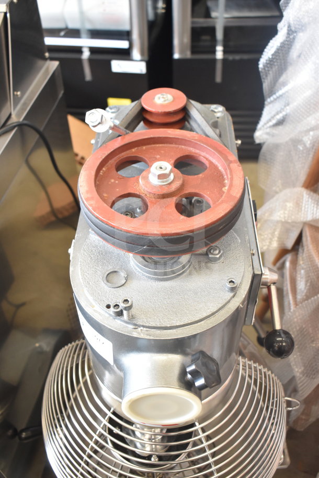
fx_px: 478
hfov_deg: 36.9
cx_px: 160
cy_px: 239
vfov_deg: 53.1
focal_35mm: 36
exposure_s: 1/40
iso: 1000
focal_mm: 24
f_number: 4
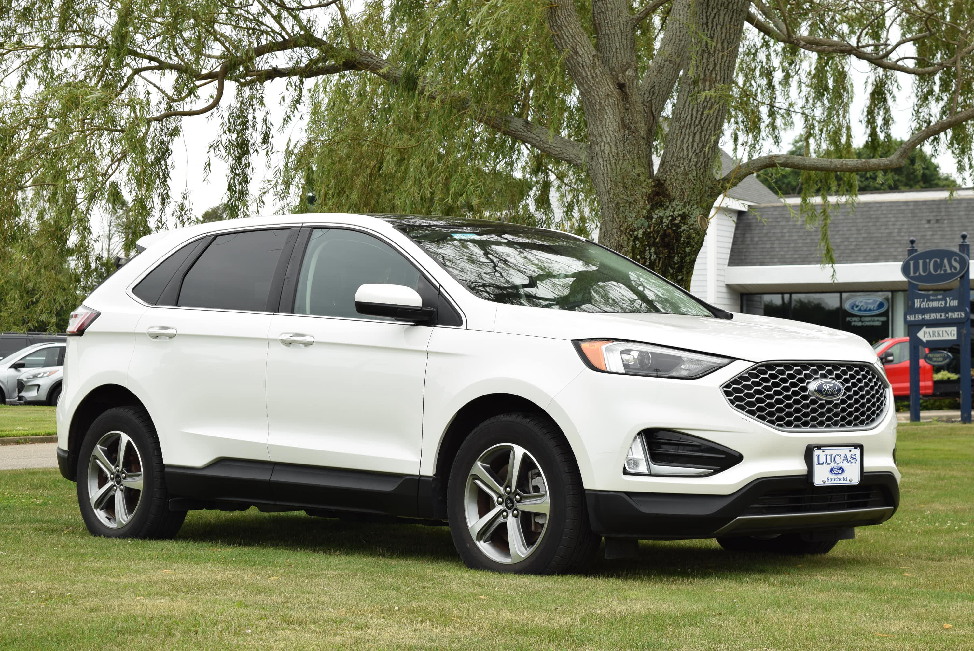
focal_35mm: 78
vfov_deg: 17.5
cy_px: 326
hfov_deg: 26.0
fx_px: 2112
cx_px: 487
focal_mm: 52
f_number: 9
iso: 200
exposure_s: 1/320
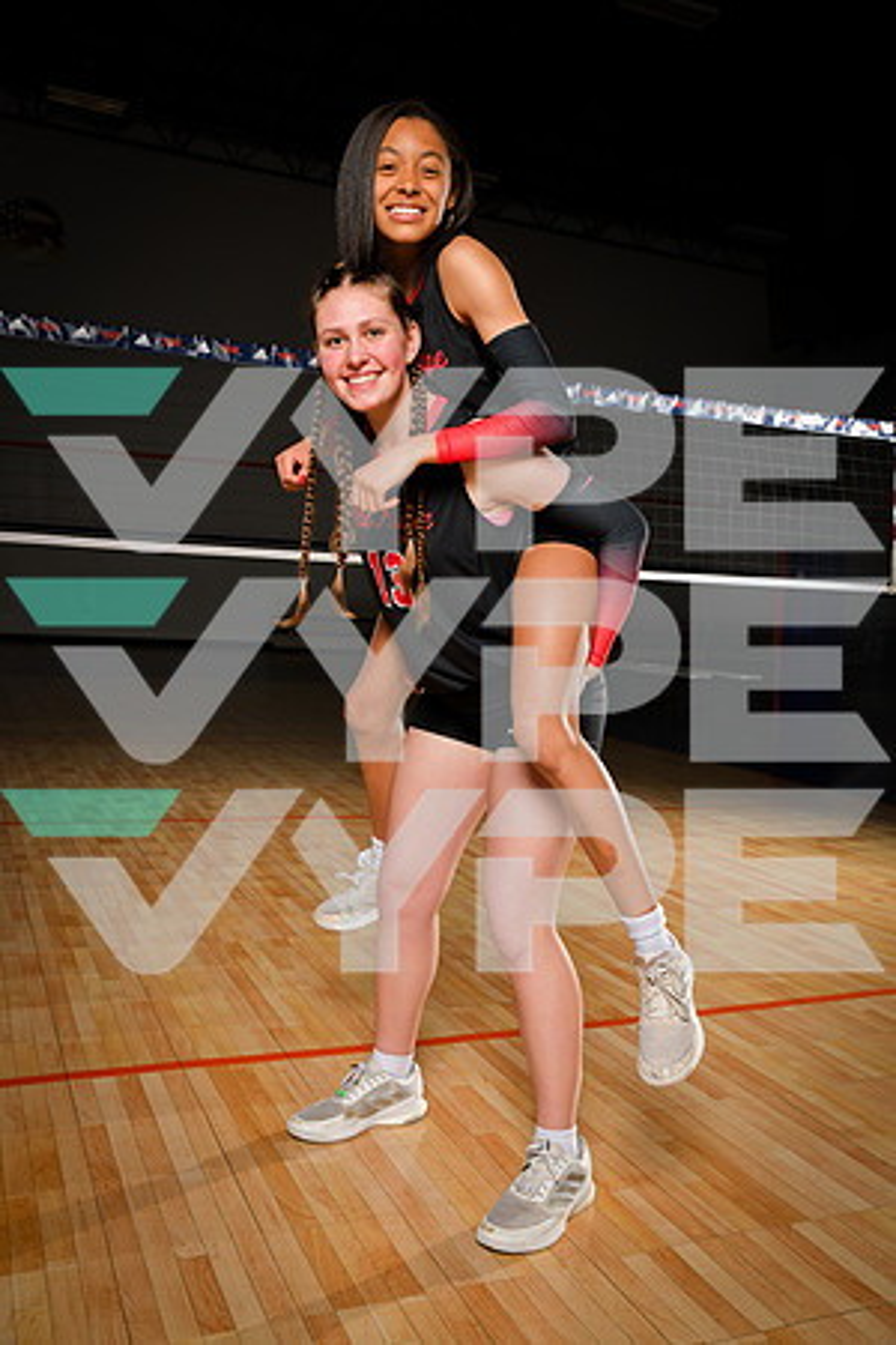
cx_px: 448
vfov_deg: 55.8
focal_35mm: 34
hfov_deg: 38.9
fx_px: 1269
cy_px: 672
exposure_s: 1/320
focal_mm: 34
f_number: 7.1
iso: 1000
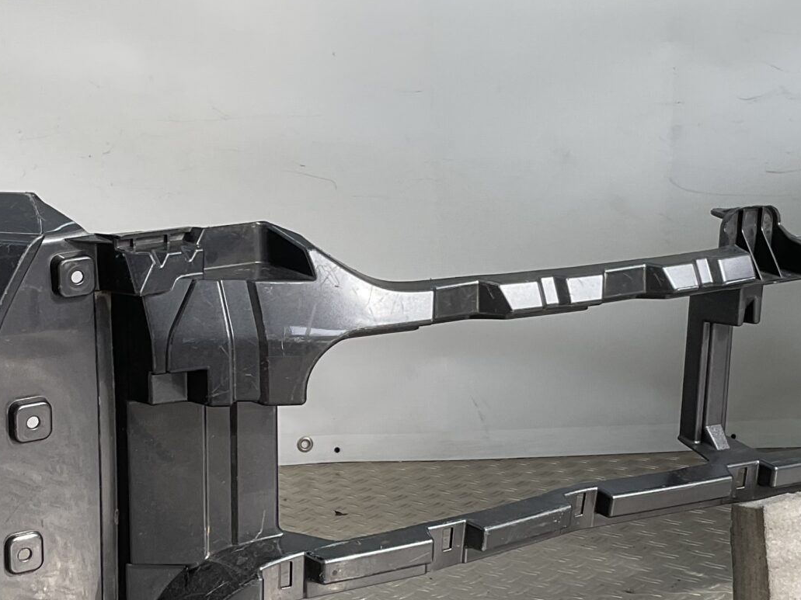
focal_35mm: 72
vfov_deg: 20.4
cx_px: 331
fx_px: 1666
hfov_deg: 27.0
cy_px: 277
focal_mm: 3
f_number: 1.8
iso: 16
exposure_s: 1/307
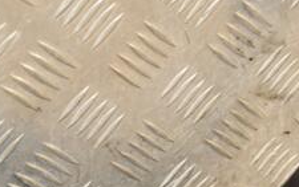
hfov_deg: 12.2
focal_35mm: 171
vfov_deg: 7.6
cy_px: 235
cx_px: 211
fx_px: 1394
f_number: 5
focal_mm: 42
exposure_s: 1/200
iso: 800
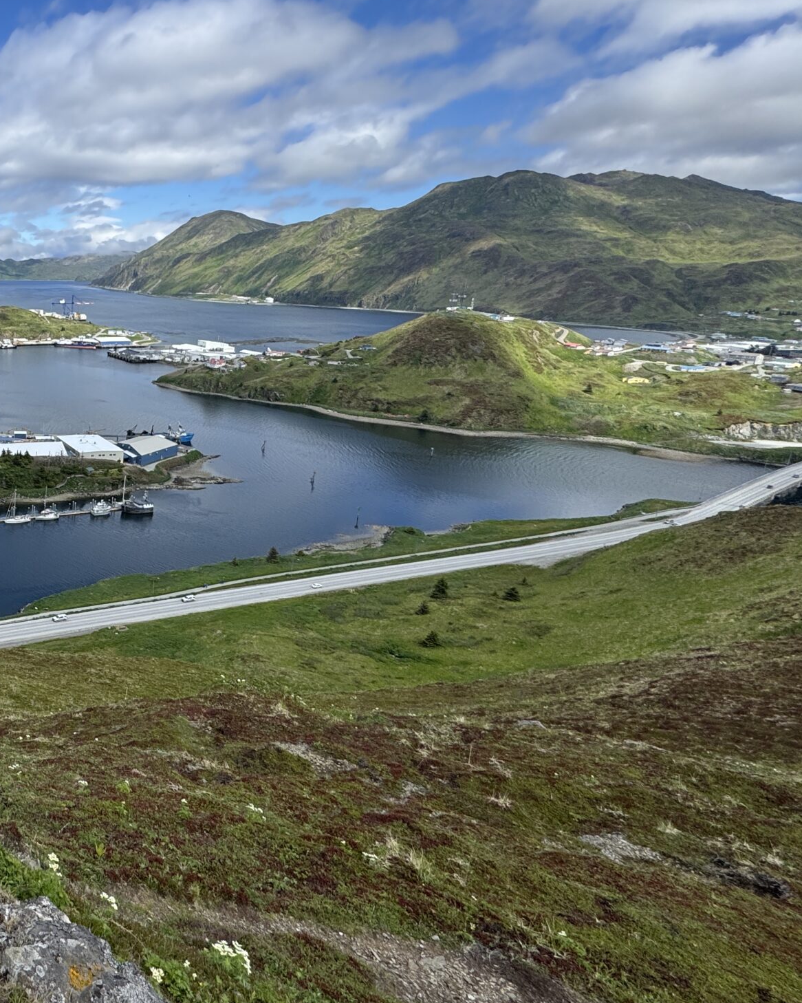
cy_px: 430
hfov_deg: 45.1
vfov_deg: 69.9
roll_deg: +1.0
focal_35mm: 24
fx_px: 712
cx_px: -72
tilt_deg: -12.3
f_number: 2.2
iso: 50
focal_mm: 2.22
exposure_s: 1/2273
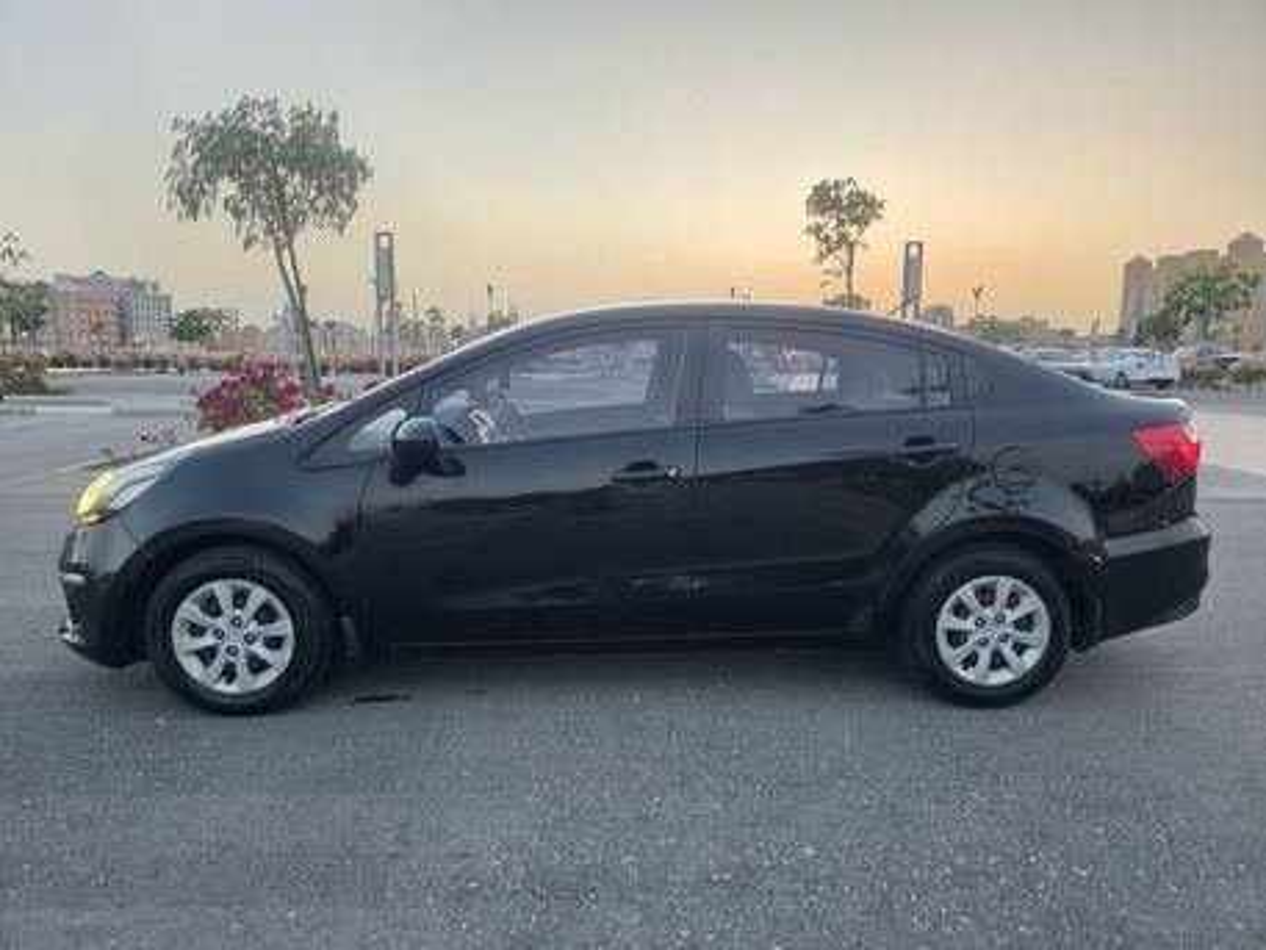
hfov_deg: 73.9
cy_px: 475
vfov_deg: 58.9
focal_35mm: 23
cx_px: 633
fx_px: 841
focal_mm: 6.3
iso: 160
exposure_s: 1/100
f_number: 1.7
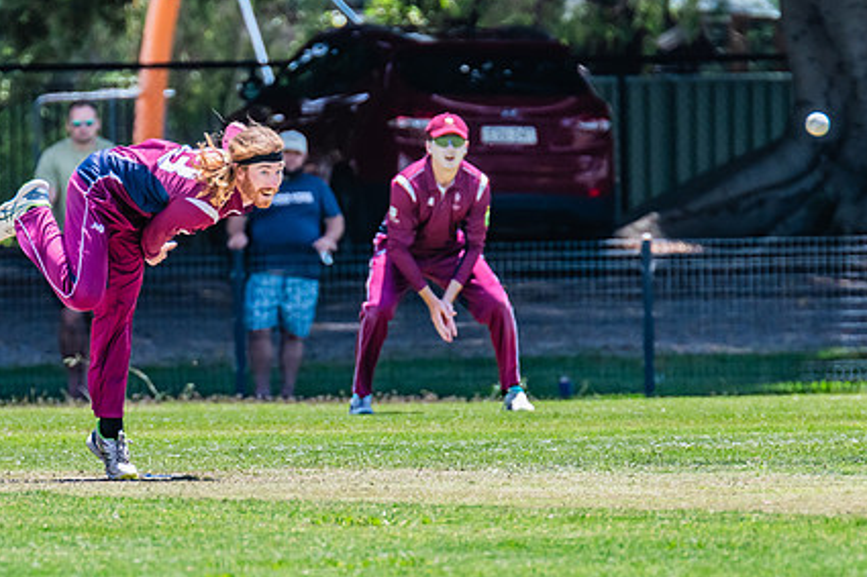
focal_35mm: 1033
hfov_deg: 2.0
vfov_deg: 1.3
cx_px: 250
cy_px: 266
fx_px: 24867
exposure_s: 1/1000
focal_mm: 600
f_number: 10
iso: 800
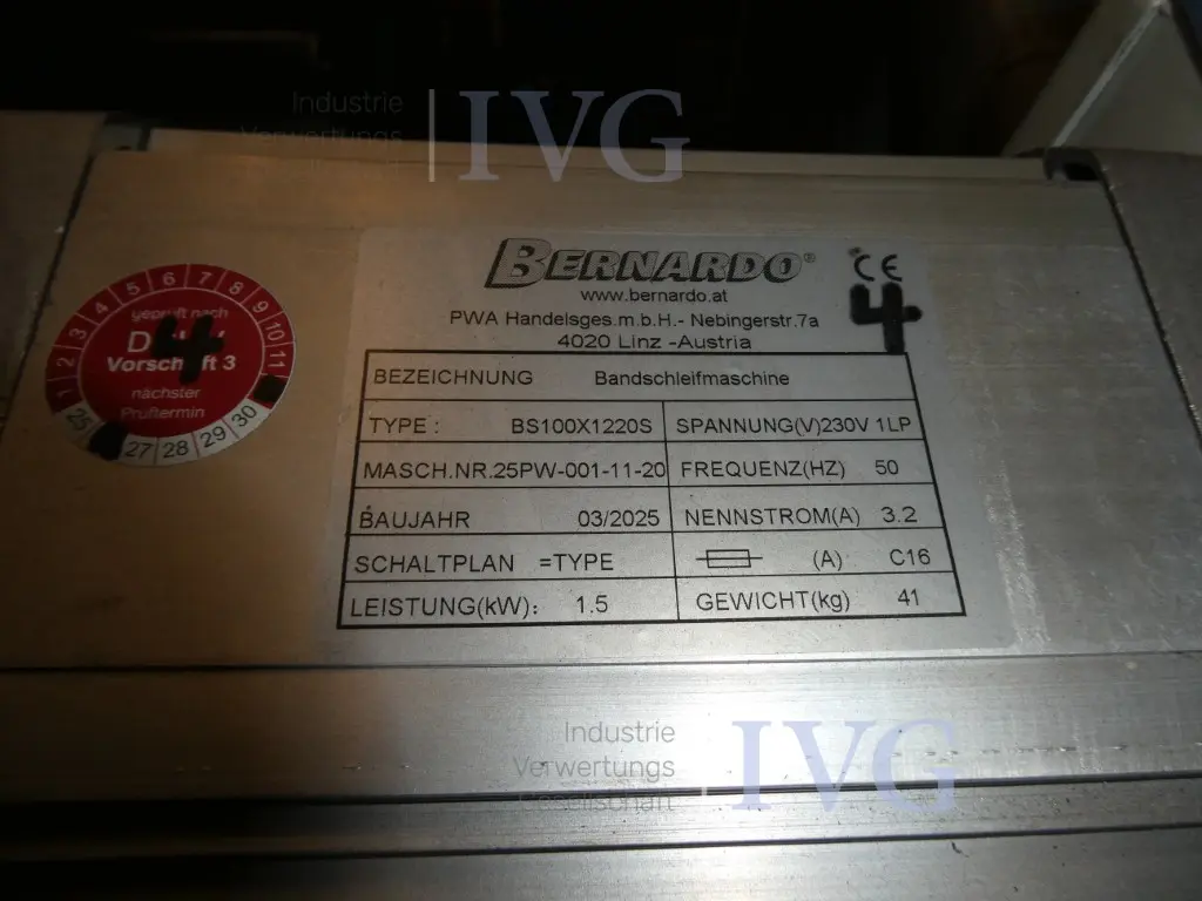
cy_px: 450
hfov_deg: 71.6
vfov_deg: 56.8
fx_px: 833
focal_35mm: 24
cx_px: 601
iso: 100
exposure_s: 1/125
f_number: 3.3
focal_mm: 4.3
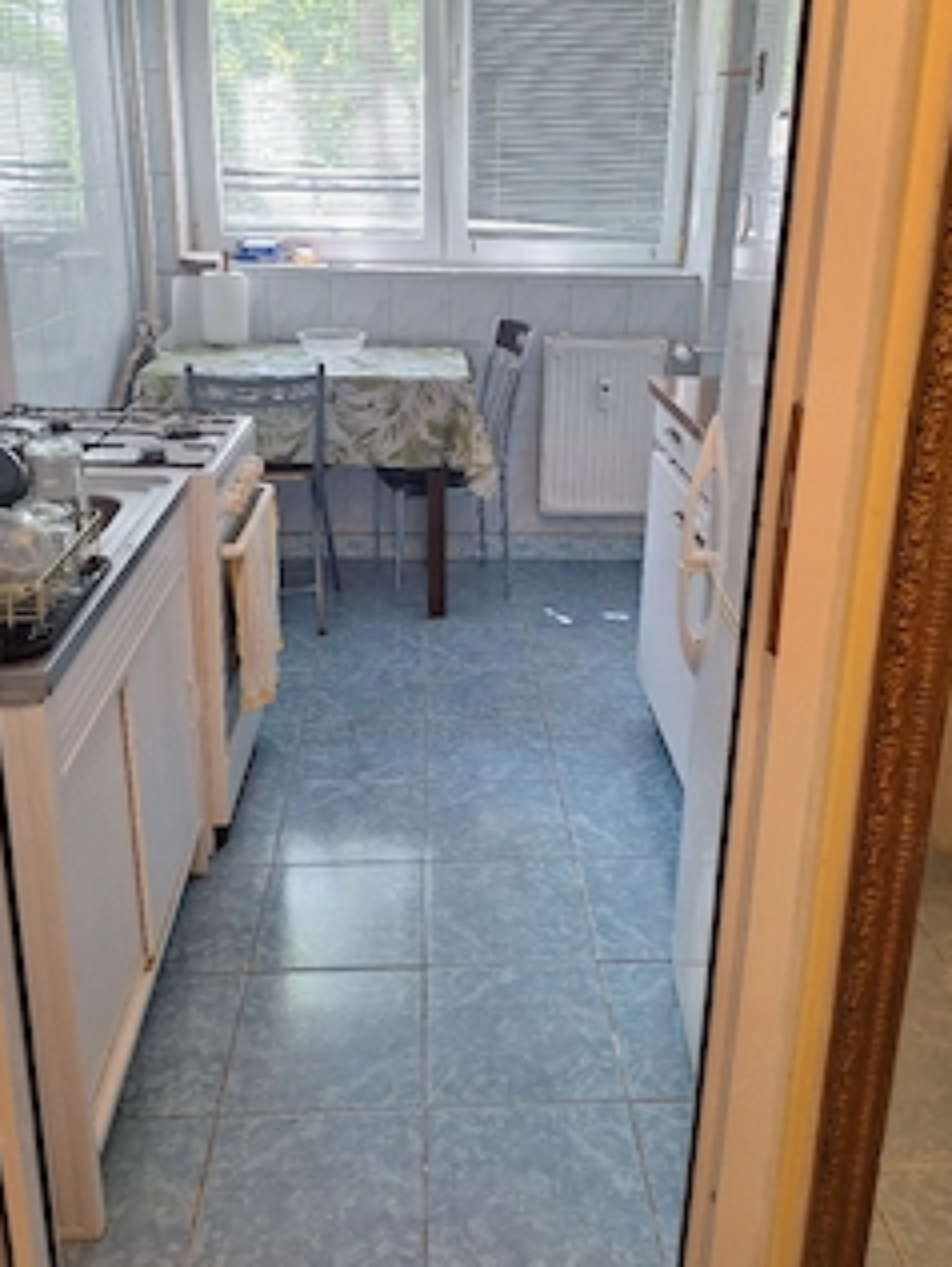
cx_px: 484
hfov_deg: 48.3
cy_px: 512
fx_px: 1063
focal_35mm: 29
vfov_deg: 61.2
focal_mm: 5.54
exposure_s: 1/50
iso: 64
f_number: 1.8
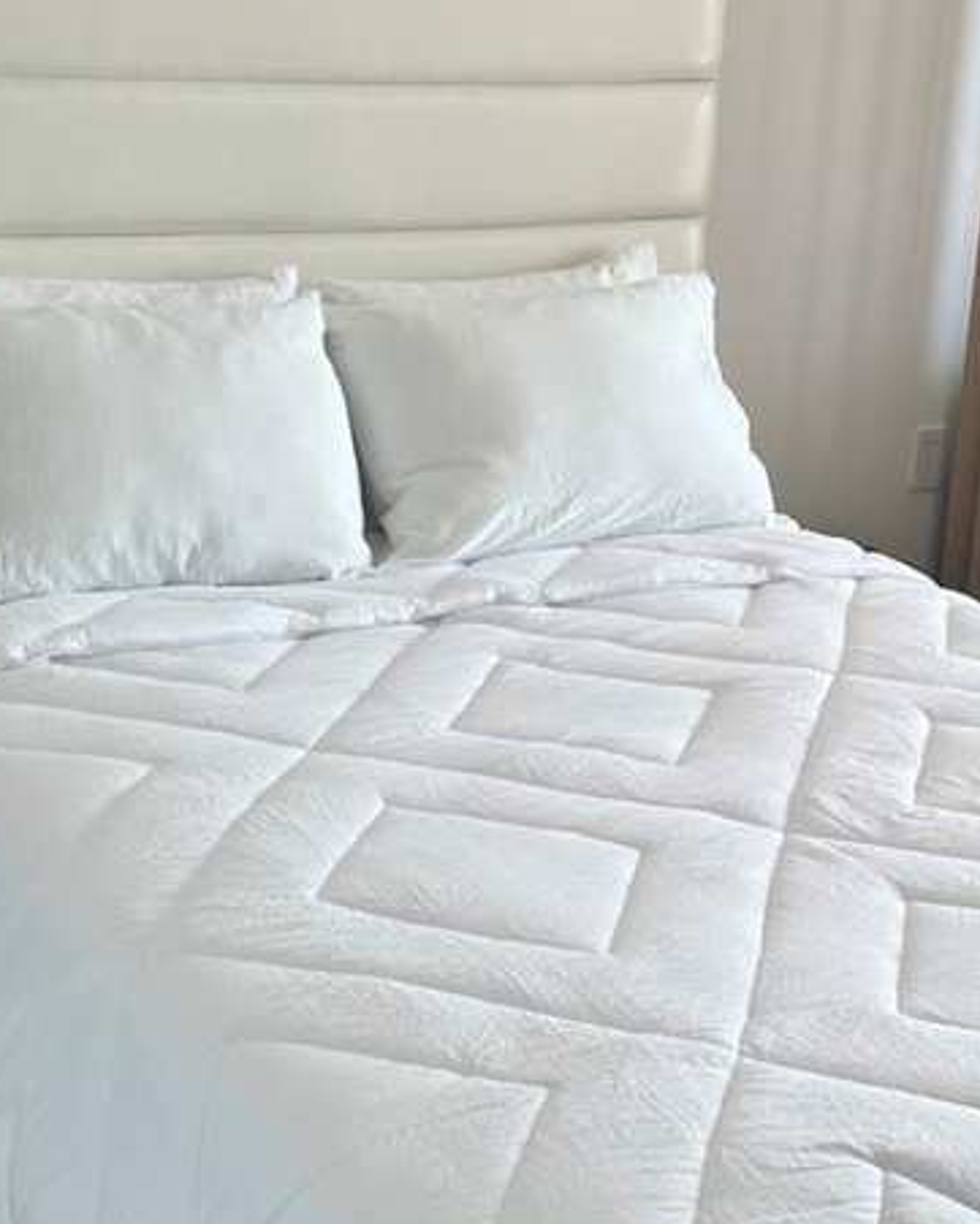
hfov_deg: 25.3
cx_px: 353
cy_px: 573
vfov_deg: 31.4
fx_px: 2175
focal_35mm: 60
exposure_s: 1/191
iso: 40
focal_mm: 5.7
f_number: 1.5
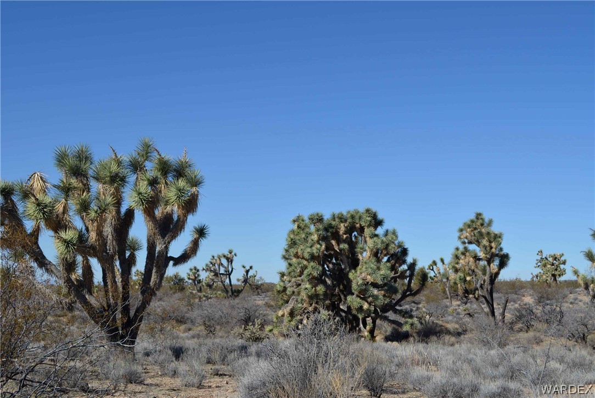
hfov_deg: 44.9
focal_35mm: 44
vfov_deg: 30.9
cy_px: 199
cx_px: 298
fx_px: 719
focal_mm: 29
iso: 100
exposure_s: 1/320
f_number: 9
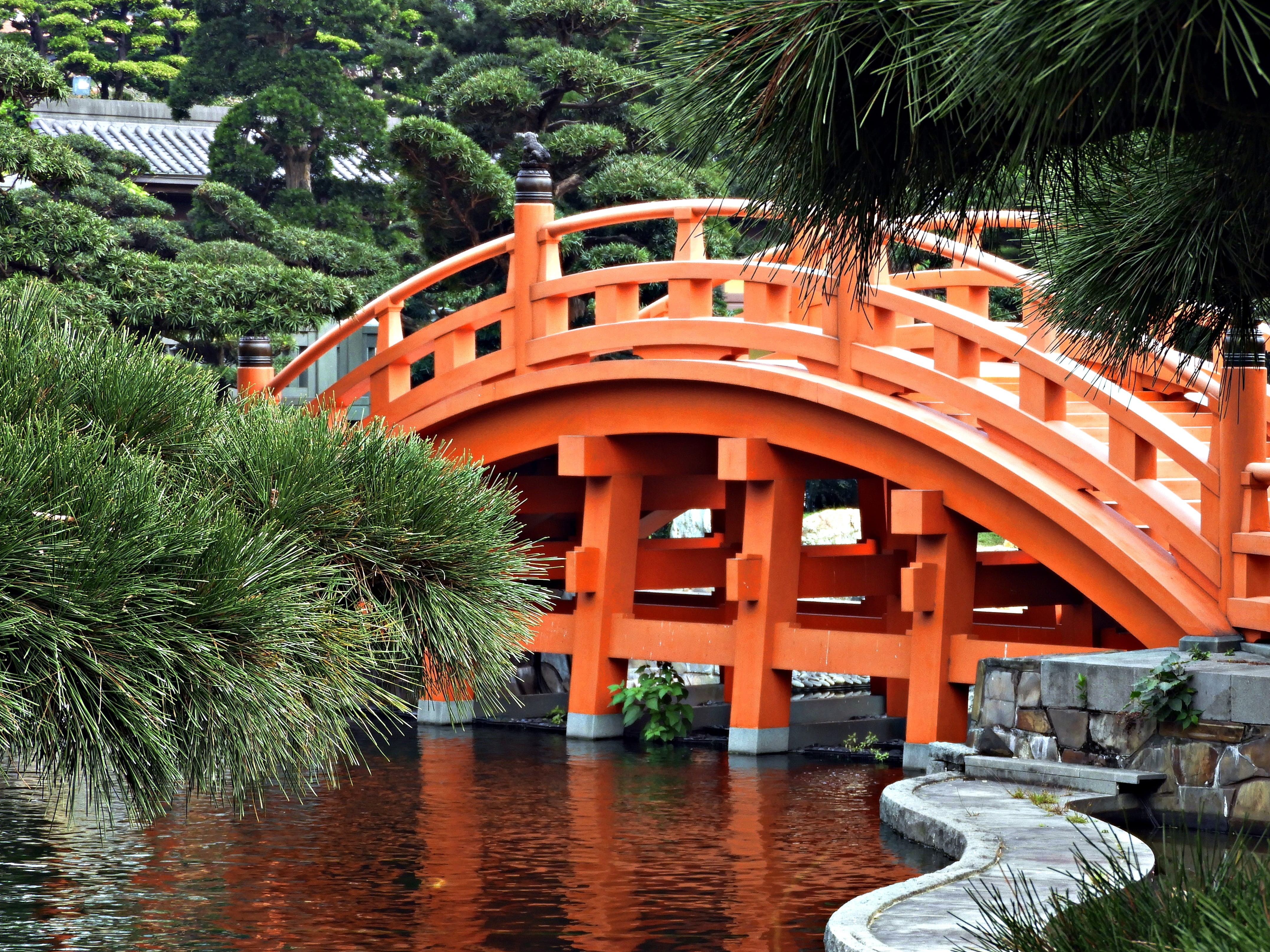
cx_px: 738
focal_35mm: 127
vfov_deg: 11.7
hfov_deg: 15.5
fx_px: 4659
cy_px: 512
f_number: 4.8
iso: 100
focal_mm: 18.8
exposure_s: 1/125
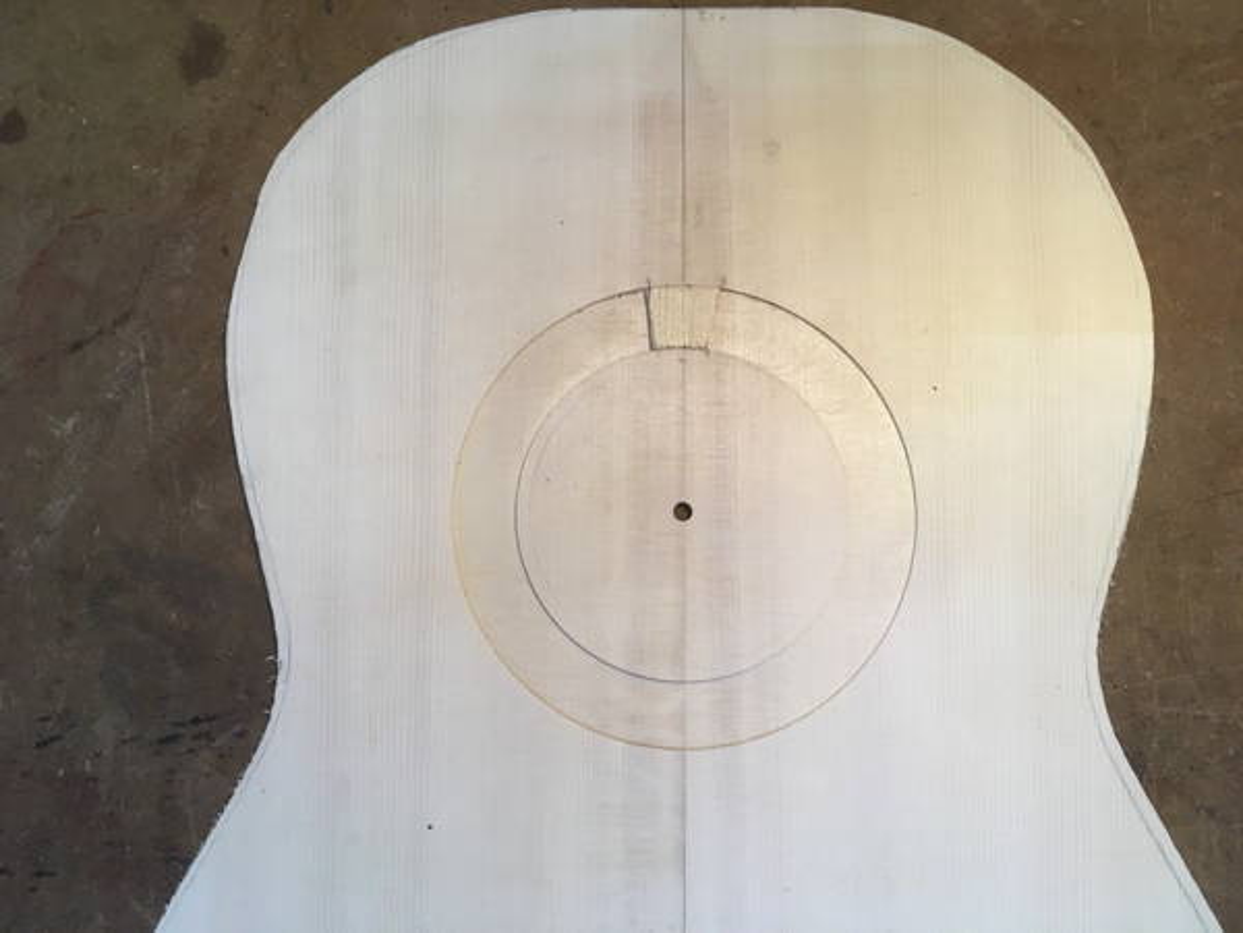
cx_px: 622
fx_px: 1041
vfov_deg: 48.2
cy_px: 466
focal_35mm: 29
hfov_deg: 61.7
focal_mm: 4.15
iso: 40
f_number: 2.2
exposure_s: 1/33
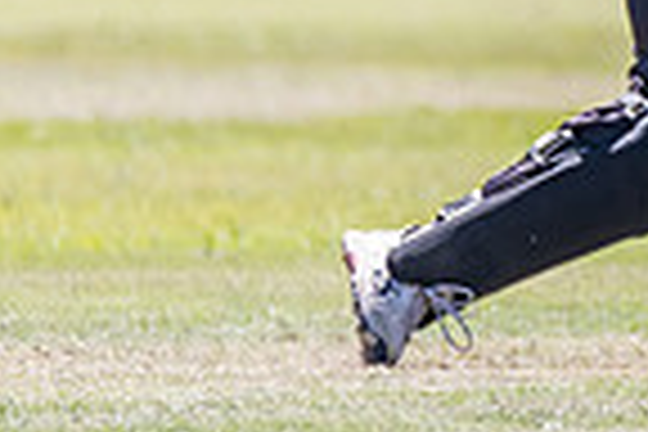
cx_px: 913
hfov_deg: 0.8
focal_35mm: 2472
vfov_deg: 0.6
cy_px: -236
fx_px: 44493
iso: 1000
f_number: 6.3
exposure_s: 1/2000
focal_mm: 600
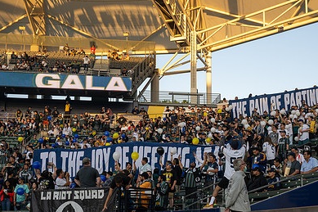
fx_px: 468
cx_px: 182
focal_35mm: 53
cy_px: 147
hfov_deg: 37.5
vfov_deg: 25.3
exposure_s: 1/100
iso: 220
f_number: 8
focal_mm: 35
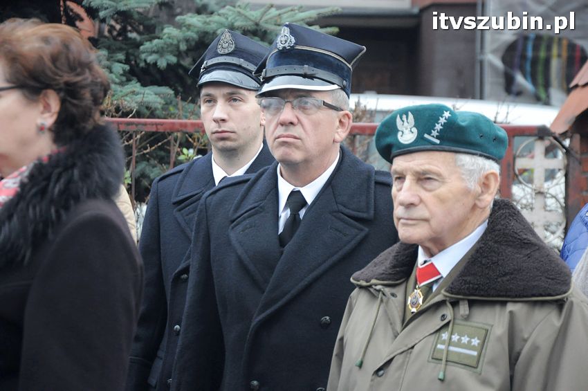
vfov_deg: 10.7
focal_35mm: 128
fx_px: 2080
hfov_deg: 16.1
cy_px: 196
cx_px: 294
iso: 1600
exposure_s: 1/250
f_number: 5.6
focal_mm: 85
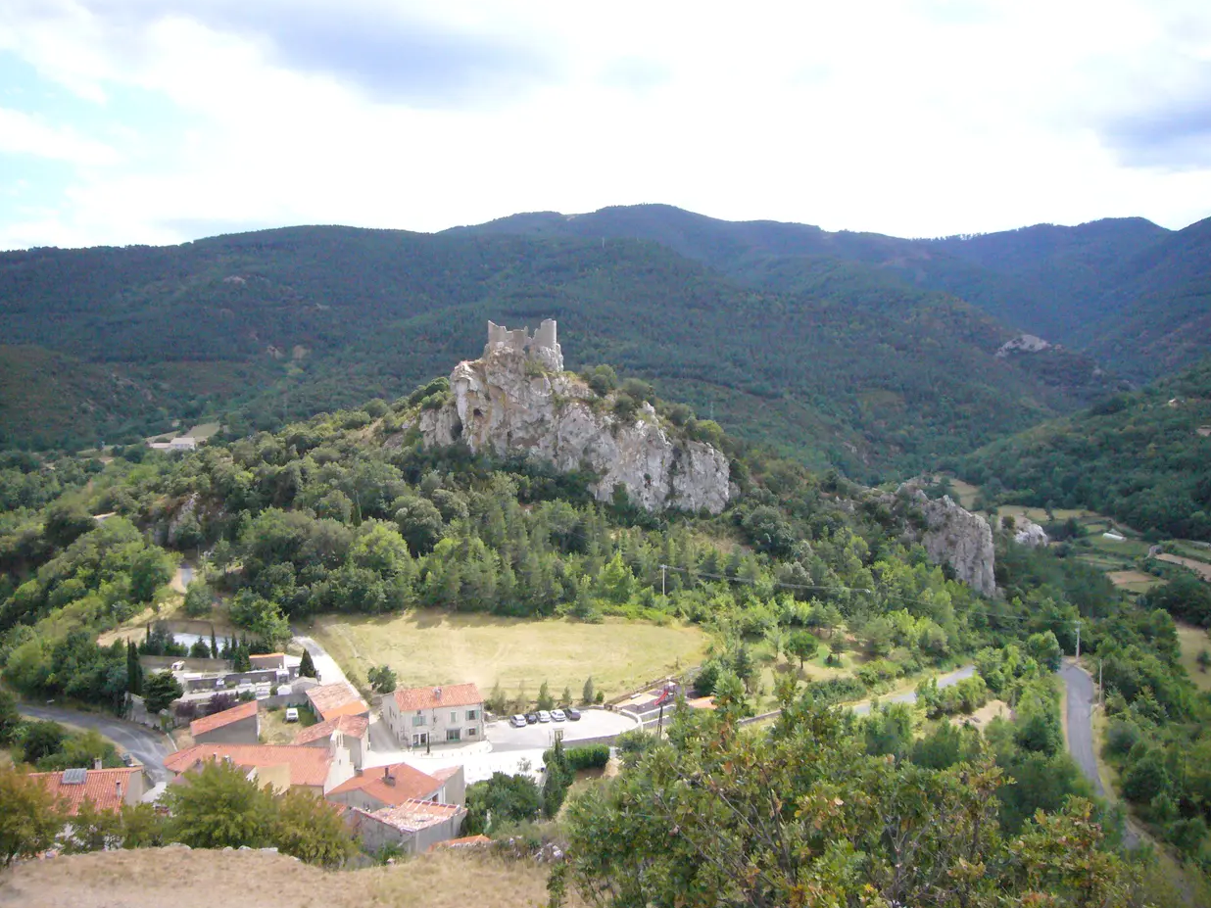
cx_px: 596
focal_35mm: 29
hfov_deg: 61.7
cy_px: 467
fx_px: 1015
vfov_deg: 48.2
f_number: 5.6
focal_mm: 4.6
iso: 400
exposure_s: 1/640
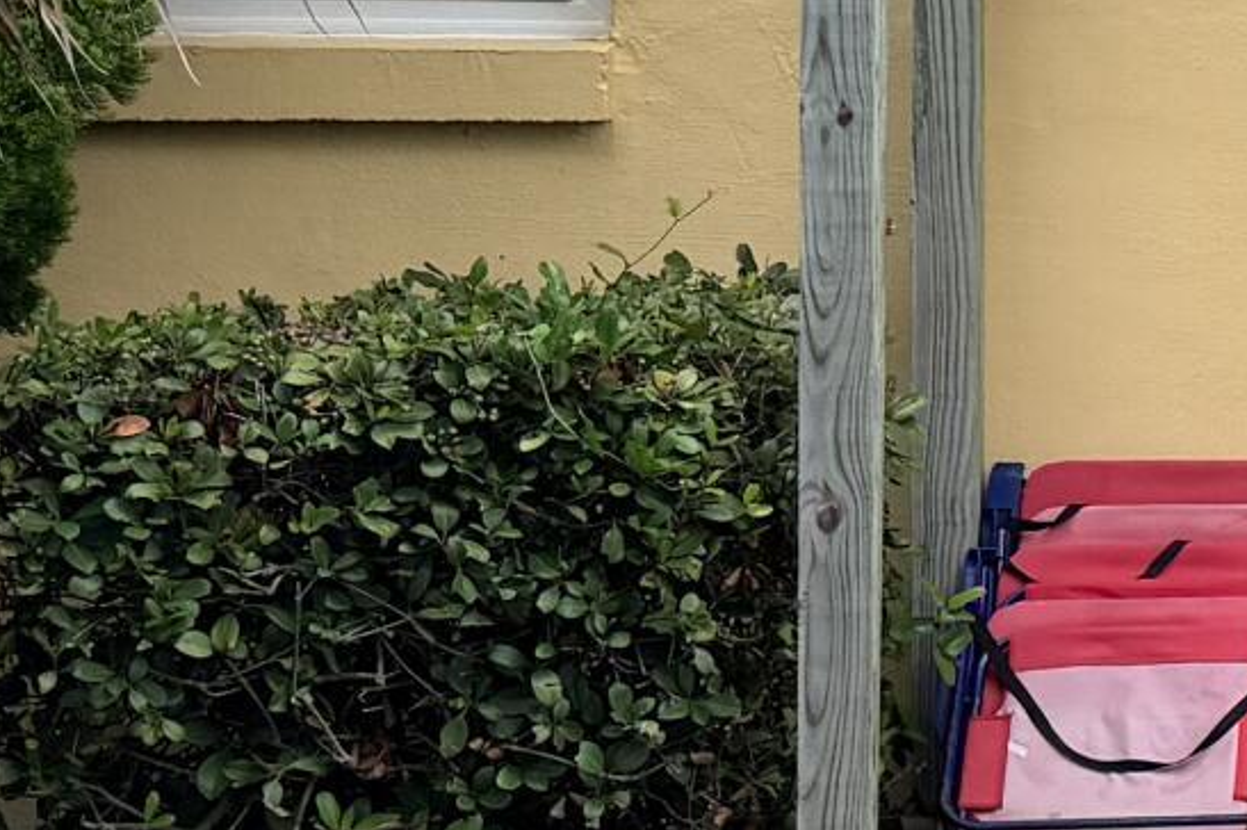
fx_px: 4742
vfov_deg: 9.9
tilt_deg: -2.6
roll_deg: -0.8
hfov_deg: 11.6
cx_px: 3189
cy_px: -64
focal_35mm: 137
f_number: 1.78
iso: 80
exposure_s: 1/1855
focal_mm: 6.76
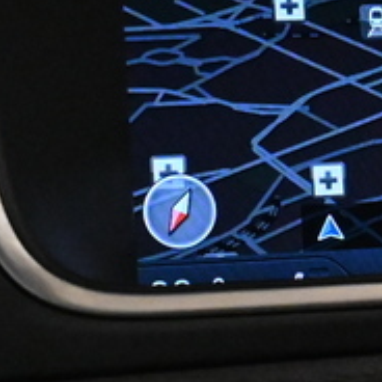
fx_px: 2733
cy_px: 29
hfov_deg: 7.9
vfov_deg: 8.0
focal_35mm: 219
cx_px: 534
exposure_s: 1/200
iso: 4000
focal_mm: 19.5
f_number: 5
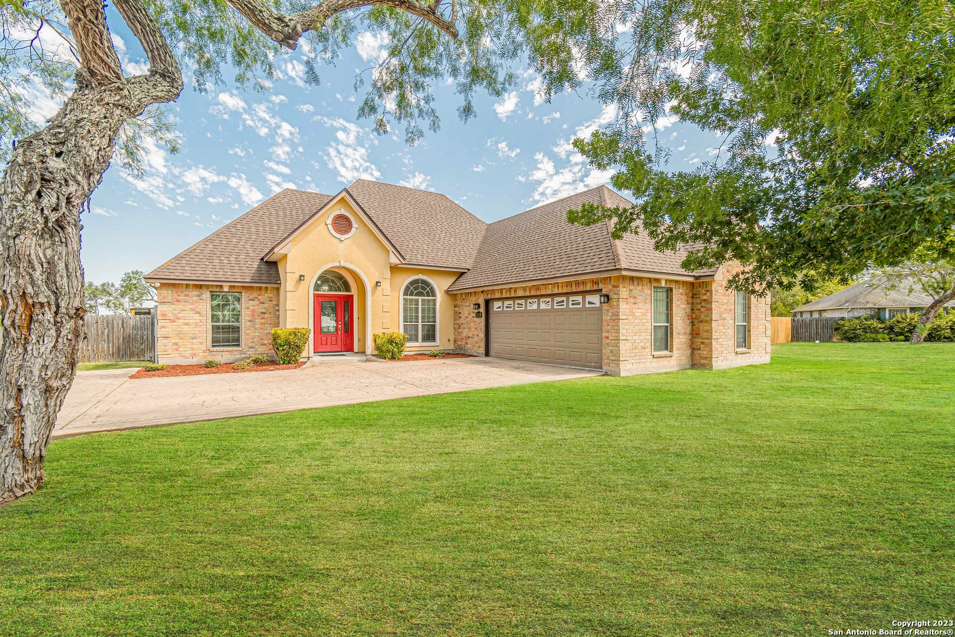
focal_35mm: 15
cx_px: 478
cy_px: 318
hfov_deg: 100.4
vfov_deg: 77.3
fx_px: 398
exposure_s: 1/250
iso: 200
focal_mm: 10
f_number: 8
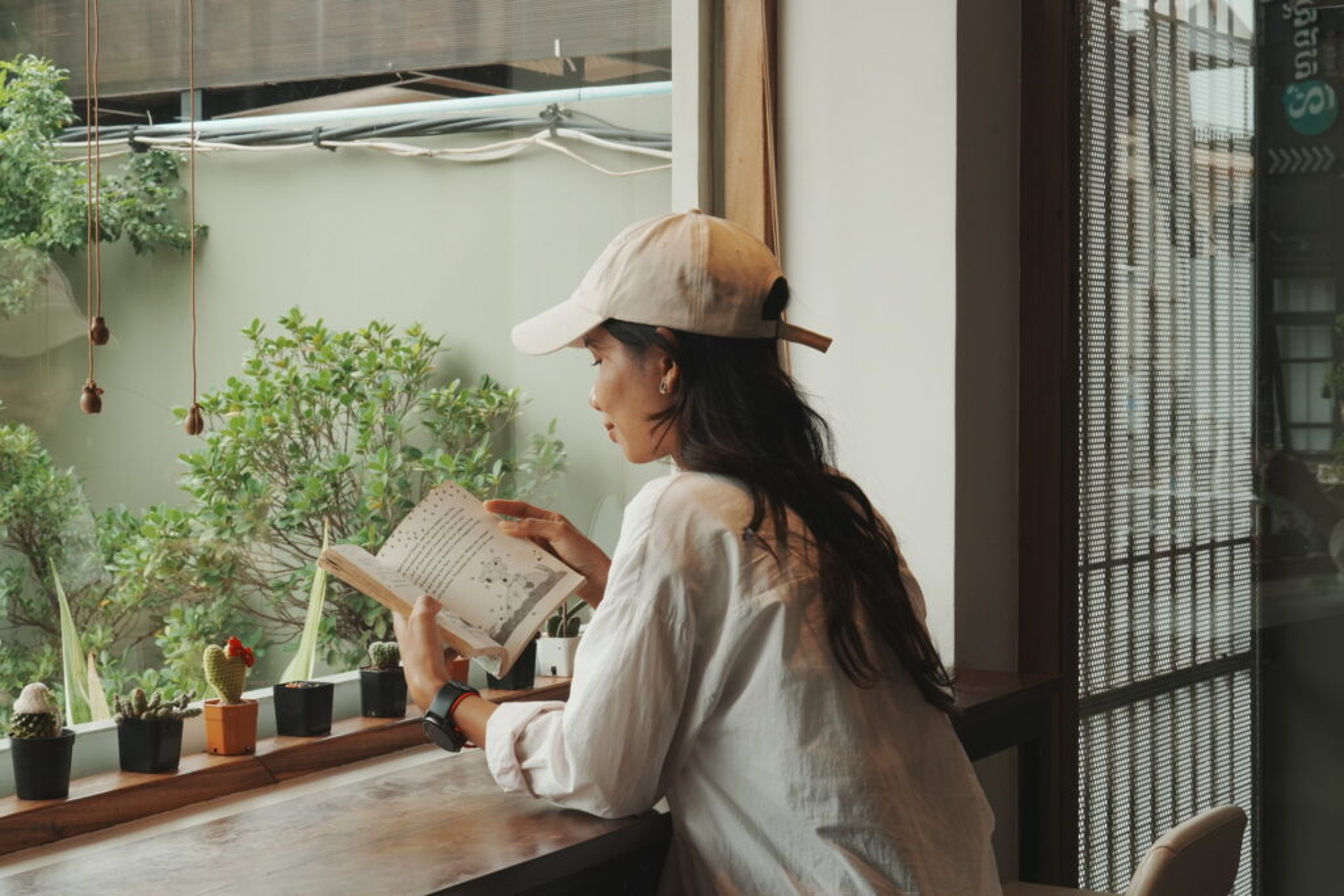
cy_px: 448
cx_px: 672
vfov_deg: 22.1
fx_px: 2296
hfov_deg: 32.6
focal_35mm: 62
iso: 400
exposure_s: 1/60
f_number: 11
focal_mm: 41
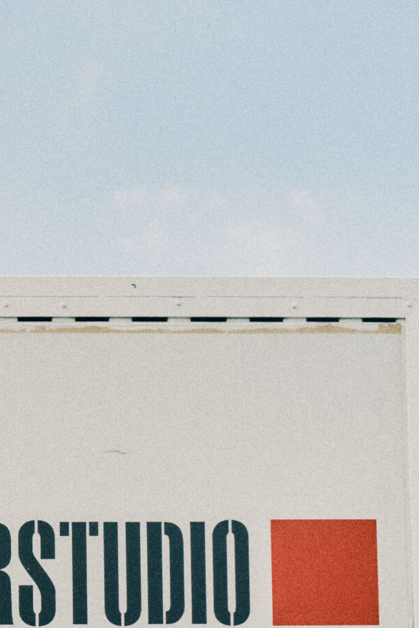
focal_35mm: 90
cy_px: 752
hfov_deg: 15.0
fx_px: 1571
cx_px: 18
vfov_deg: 21.1
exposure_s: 1/500
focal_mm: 21.3
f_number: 5.6
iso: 200
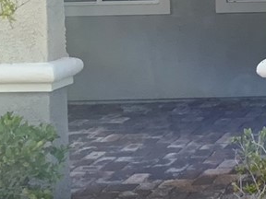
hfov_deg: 16.3
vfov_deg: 13.8
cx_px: 467
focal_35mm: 103
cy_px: -65
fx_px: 791
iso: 16
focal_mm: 3
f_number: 1.8
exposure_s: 1/804
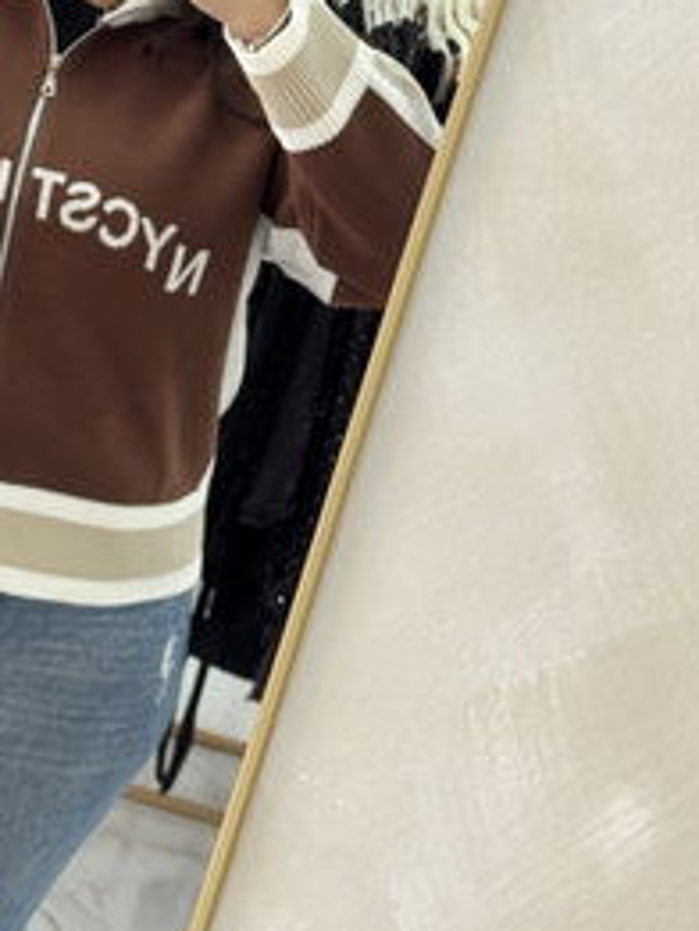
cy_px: -5
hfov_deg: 15.0
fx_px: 2636
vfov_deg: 19.4
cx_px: 86
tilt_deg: -3.4
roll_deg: -16.3
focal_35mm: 98
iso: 125
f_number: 1.78
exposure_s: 1/50
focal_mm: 6.76
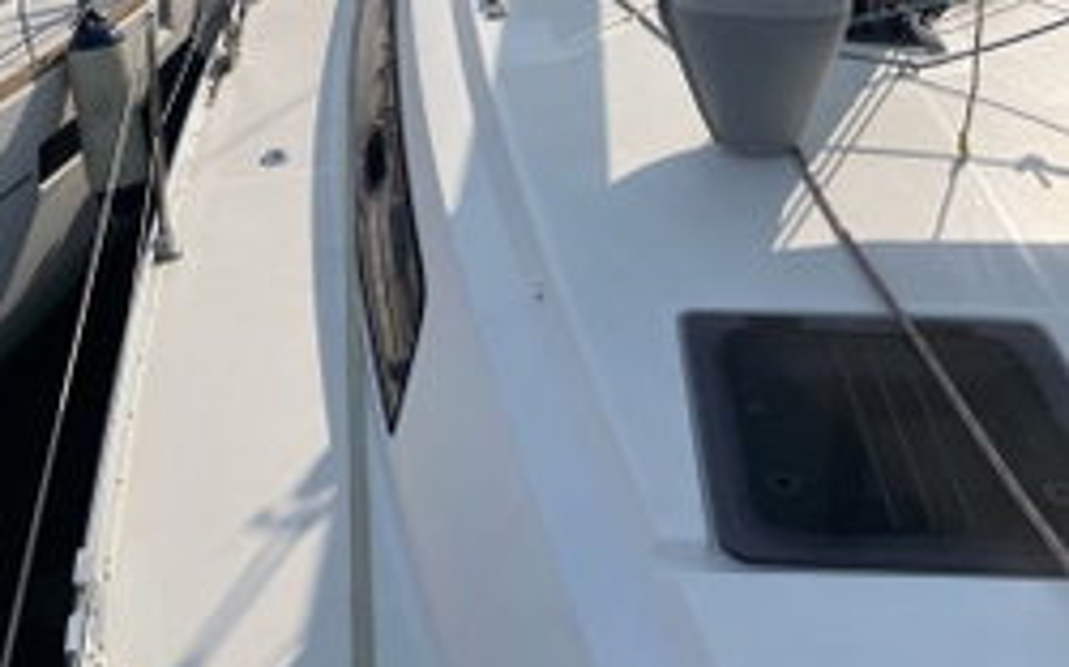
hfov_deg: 45.1
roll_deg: -0.9
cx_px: 432
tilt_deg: -13.0
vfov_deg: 26.4
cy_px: -105
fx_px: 1281
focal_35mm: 44
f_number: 1.6
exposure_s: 1/6897
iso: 32
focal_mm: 4.2
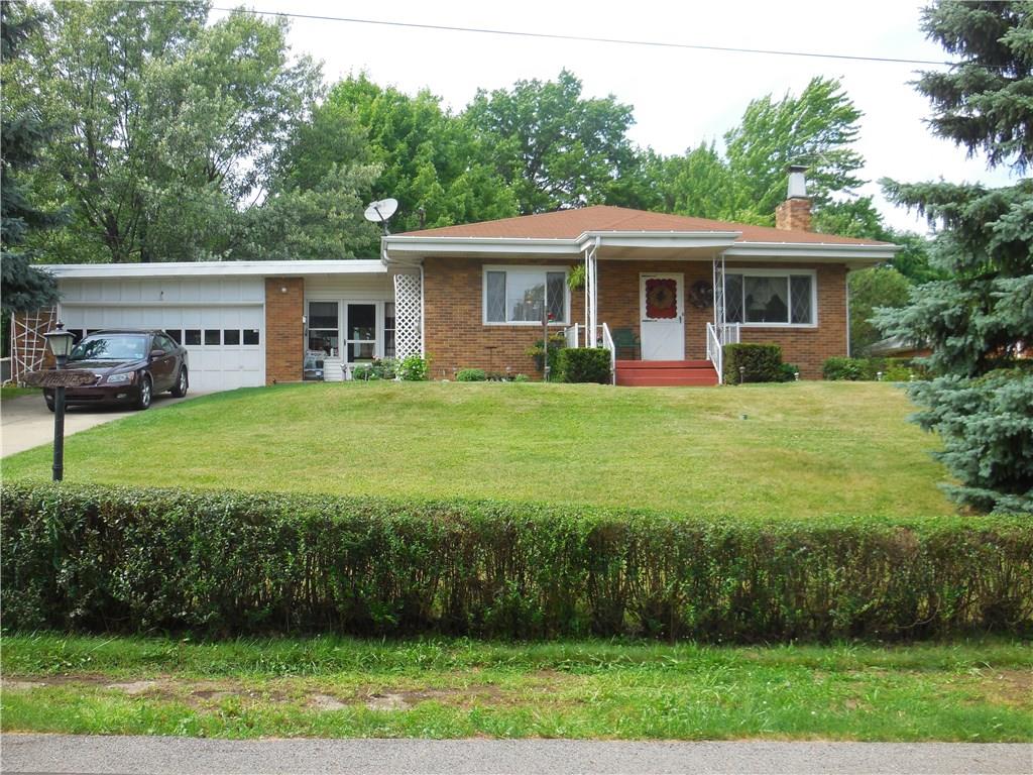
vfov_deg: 36.0
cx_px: 516
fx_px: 1194
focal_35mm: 40
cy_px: 388
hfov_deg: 46.8
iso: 125
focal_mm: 7.1
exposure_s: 1/500
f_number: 3.6
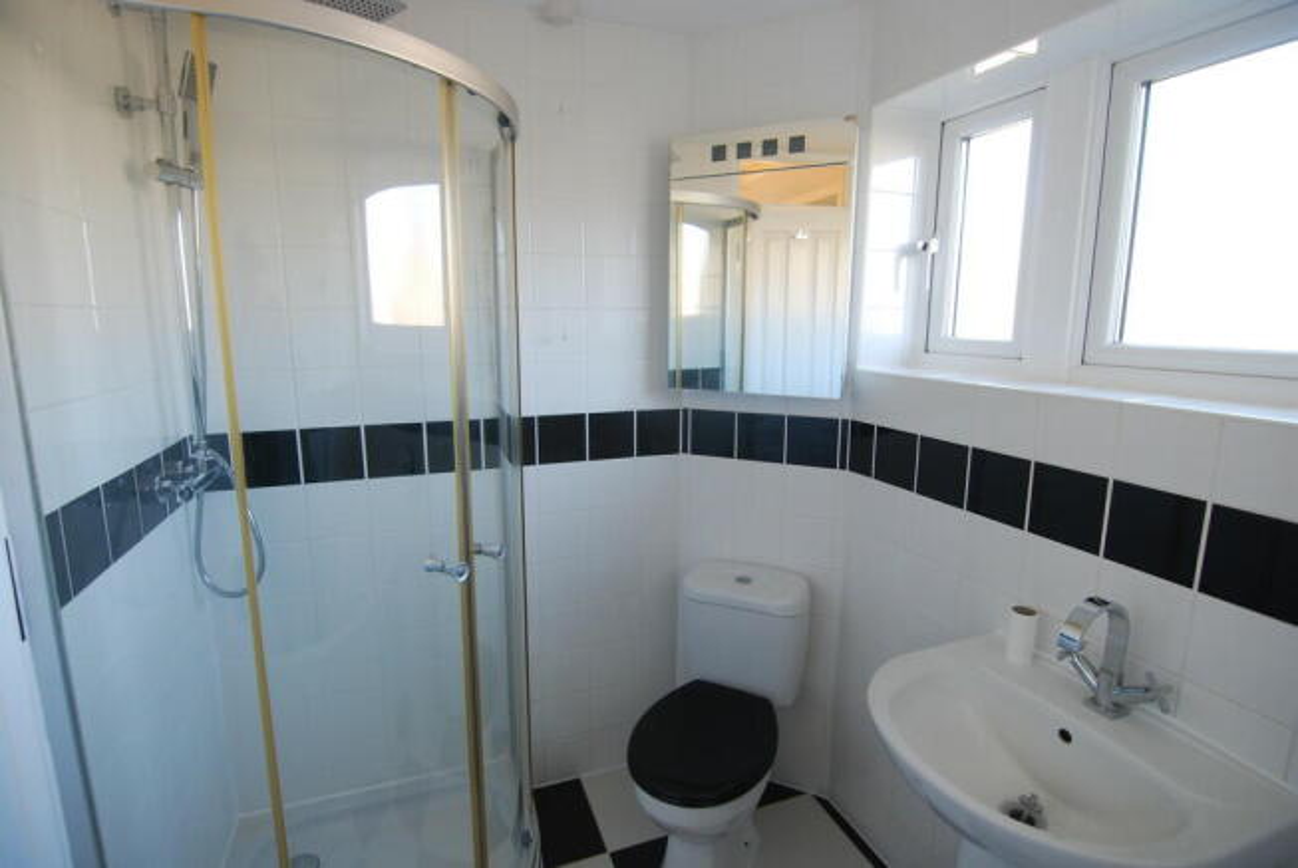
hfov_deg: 94.9
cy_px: 434
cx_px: 649
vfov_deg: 72.2
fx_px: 596
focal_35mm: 16
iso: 200
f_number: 3.2
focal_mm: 11
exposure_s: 1/40
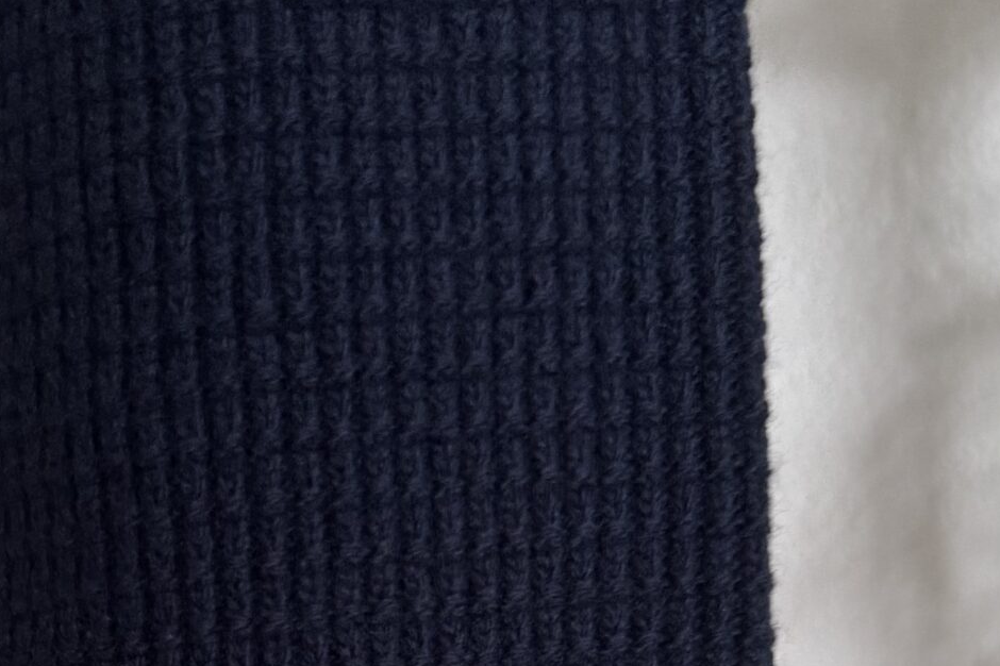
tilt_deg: -10.9
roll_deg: -0.4
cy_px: 1070
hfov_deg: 29.4
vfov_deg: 17.5
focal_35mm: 68
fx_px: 1888
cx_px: 316
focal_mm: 6.76
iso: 320
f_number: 1.78
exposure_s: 1/60
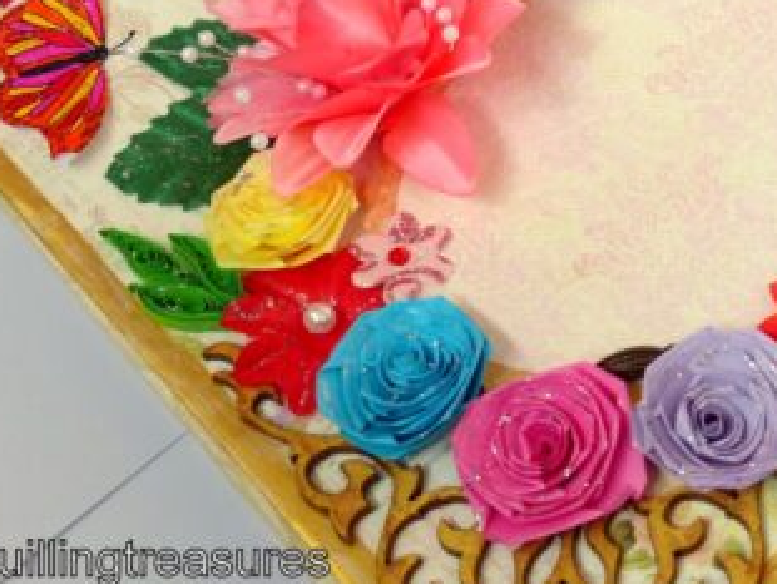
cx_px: 594
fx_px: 1954
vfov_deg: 16.8
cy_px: 95
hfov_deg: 22.3
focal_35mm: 87
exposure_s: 1/60
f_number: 2.8
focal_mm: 8.1
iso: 100
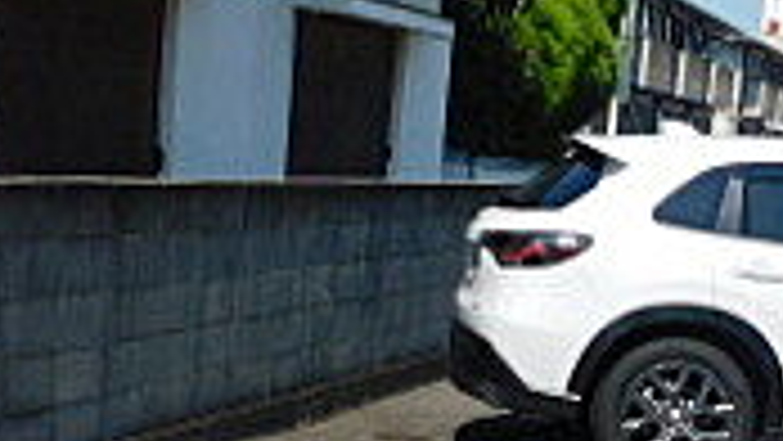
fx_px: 1911
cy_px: 554
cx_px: 688
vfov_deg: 12.8
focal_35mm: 92
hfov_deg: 22.6
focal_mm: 4
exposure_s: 1/500
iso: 125
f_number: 6
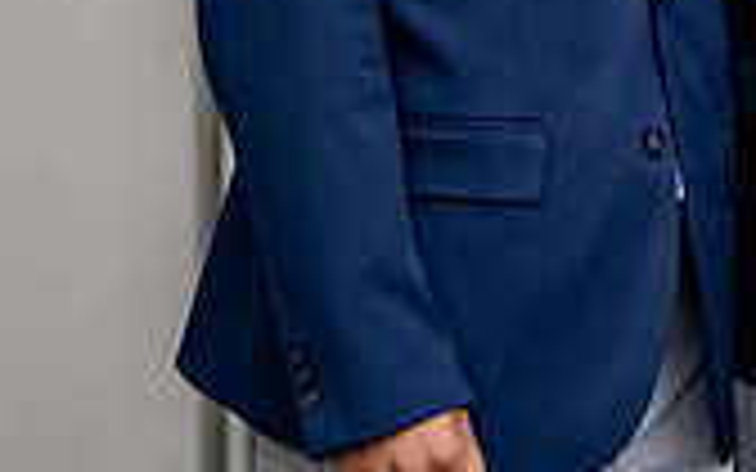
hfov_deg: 10.4
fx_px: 4018
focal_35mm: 195
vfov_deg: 6.7
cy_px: -202
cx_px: 1113
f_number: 1.2
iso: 100
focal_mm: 50
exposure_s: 1/2000
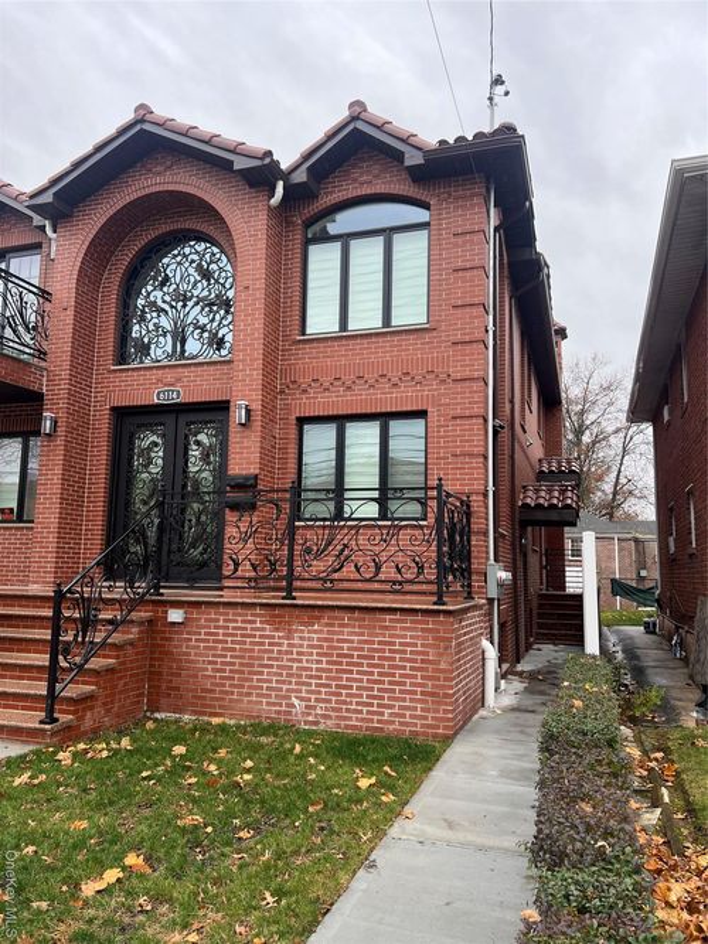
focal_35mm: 26
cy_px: 472
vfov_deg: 67.3
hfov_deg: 53.0
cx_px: 354
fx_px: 709
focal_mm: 5.7
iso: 50
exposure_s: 1/166
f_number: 1.5
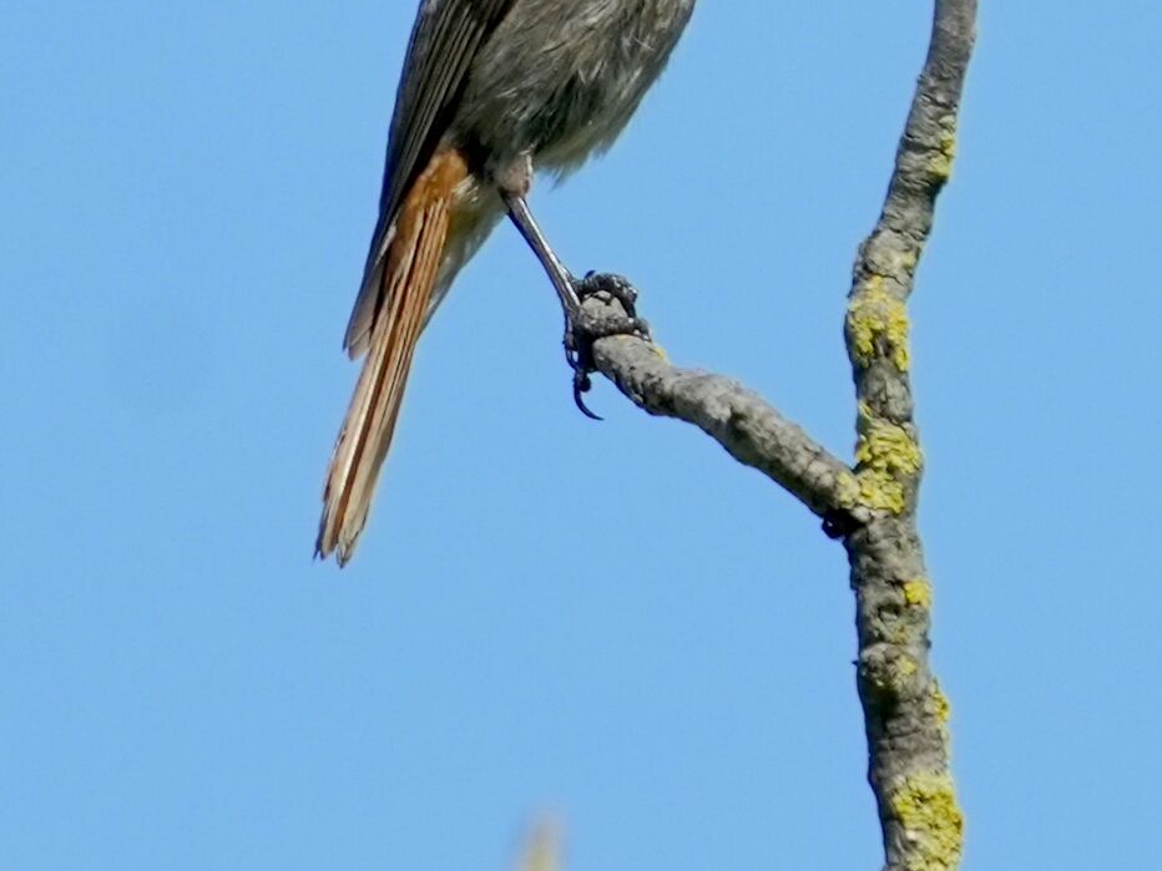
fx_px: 49882
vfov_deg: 1.0
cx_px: 1057
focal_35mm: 1486
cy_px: 69
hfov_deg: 1.3
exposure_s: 1/2049
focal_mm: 600
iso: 800
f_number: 6.3
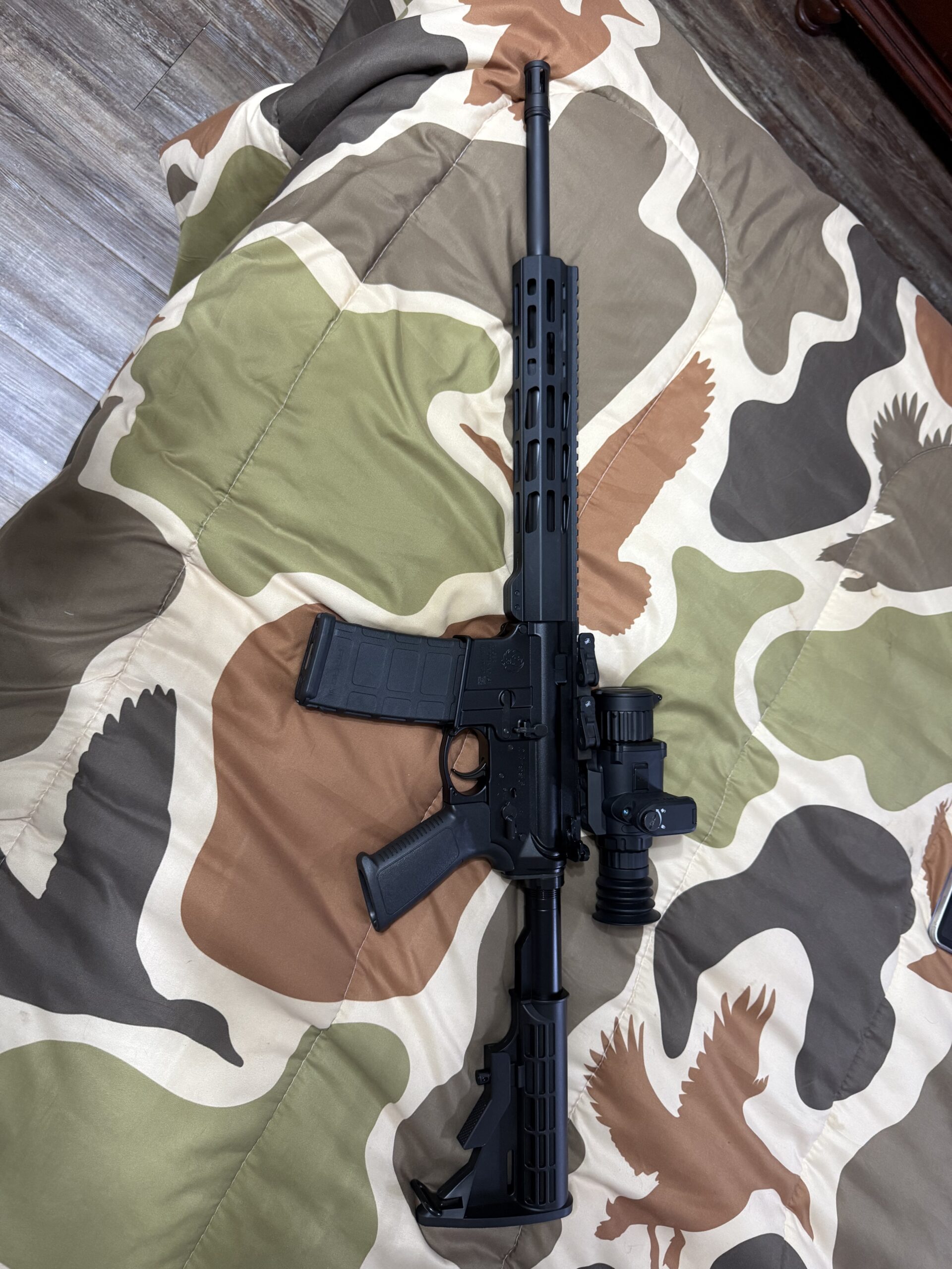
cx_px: 476
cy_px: 634
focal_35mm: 24
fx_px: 880
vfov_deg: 71.6
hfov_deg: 56.8
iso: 320
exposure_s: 1/60
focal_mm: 6.76
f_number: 1.78
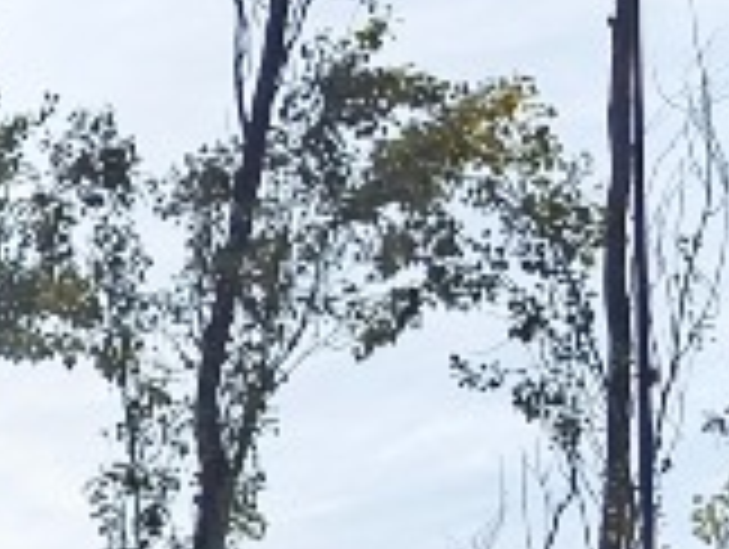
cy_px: 1580
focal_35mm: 170
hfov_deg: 10.0
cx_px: -1102
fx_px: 3585
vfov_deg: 7.7
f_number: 1.65
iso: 50
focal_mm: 6.18
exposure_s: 1/236
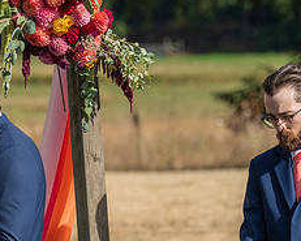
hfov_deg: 4.8
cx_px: -23
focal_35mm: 405
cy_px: 216
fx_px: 3609
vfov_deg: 3.8
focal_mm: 150
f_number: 4.5
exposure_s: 1/5000
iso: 400
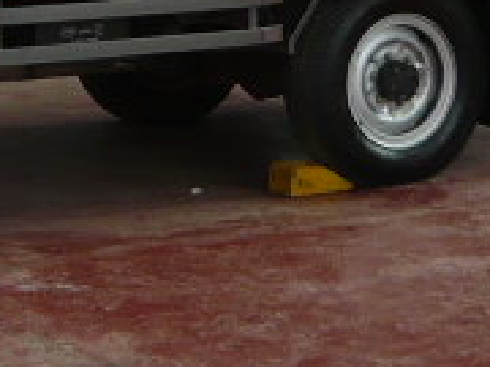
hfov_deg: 12.2
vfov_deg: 8.9
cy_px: -253
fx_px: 2265
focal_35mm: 160
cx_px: 22
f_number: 2.8
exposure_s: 1/160
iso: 100
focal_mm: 5.5
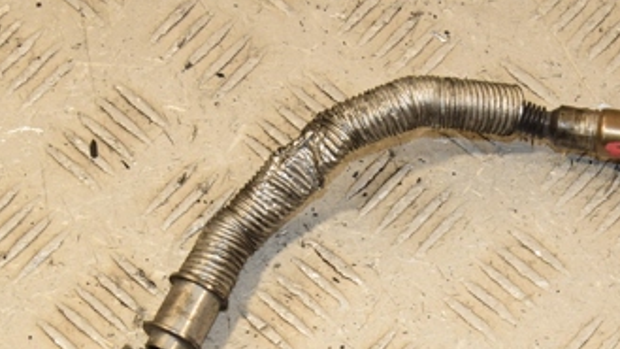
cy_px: 370
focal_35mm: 107
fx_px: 1759
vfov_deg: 11.2
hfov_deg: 19.9
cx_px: 449
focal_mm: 35
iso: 800
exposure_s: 1/200
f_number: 9
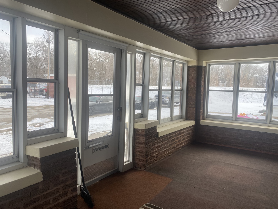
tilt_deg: -4.4
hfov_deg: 67.3
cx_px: 139
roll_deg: -1.6
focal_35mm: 26
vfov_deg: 53.1
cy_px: 104
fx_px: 209
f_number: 1.8
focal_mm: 4.25
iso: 32
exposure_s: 1/673
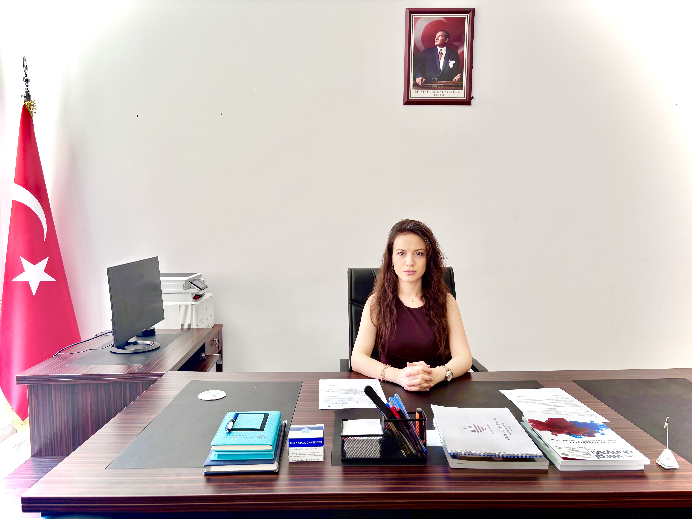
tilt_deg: -3.5
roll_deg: +1.4
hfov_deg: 67.3
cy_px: 260
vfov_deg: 53.1
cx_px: 346
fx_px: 520
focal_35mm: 26
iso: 80
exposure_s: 1/122
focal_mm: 5.96
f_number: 1.6
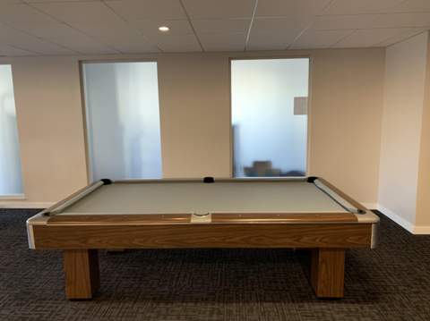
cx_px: 215
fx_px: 323
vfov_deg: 53.0
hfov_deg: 67.4
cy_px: 160
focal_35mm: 26
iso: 125
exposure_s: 1/60
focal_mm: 4.25
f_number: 1.8
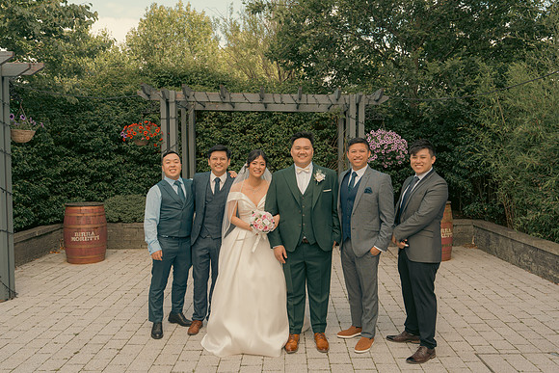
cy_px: 186
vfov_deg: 42.3
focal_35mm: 31
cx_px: 280
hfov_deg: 60.3
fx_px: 481
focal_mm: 31
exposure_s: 1/160
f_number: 5.6
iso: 200
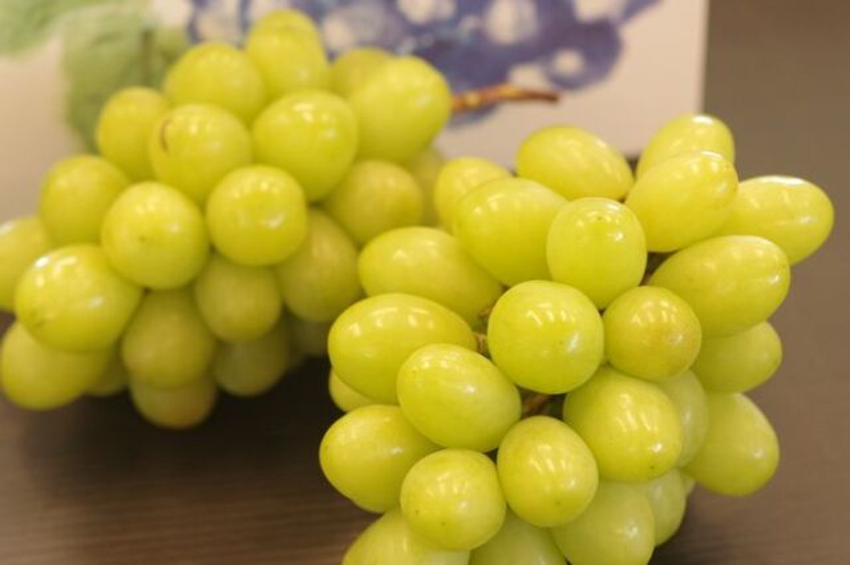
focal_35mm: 75
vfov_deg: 18.1
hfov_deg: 27.0
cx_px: 425
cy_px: 282
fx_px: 1769
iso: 1600
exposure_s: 1/100
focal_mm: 50
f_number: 4
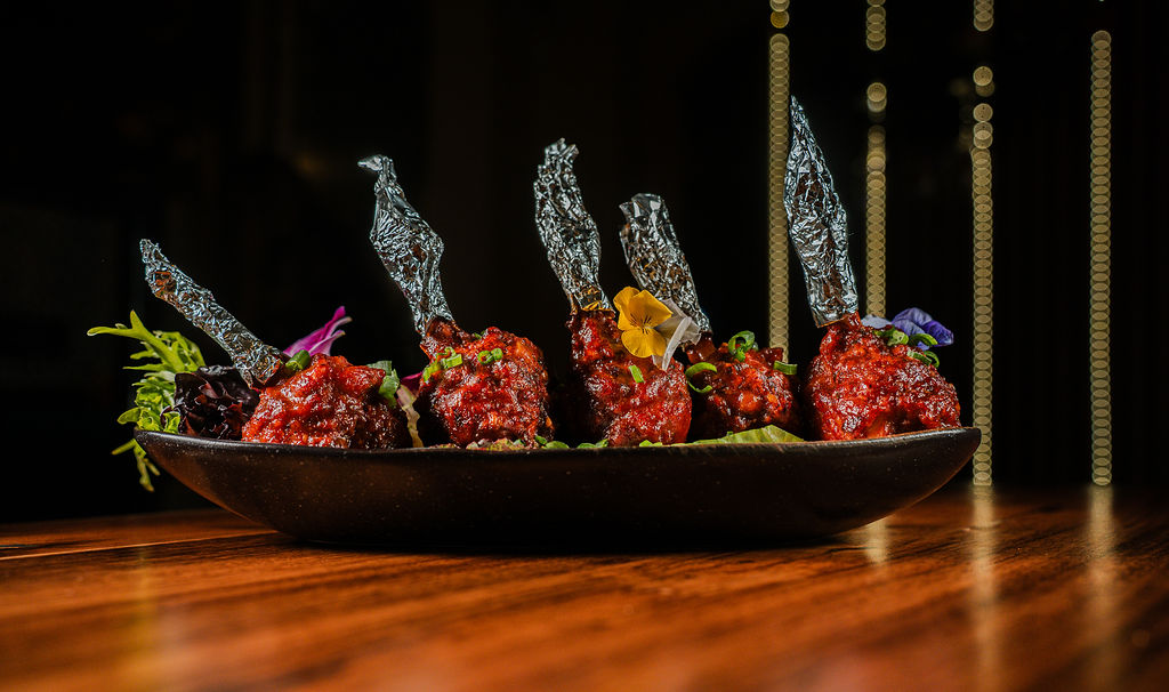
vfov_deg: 33.3
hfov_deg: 53.8
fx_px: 1152
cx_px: 628
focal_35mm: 37
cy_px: 419
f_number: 4
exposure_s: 1/200
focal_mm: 33
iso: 320
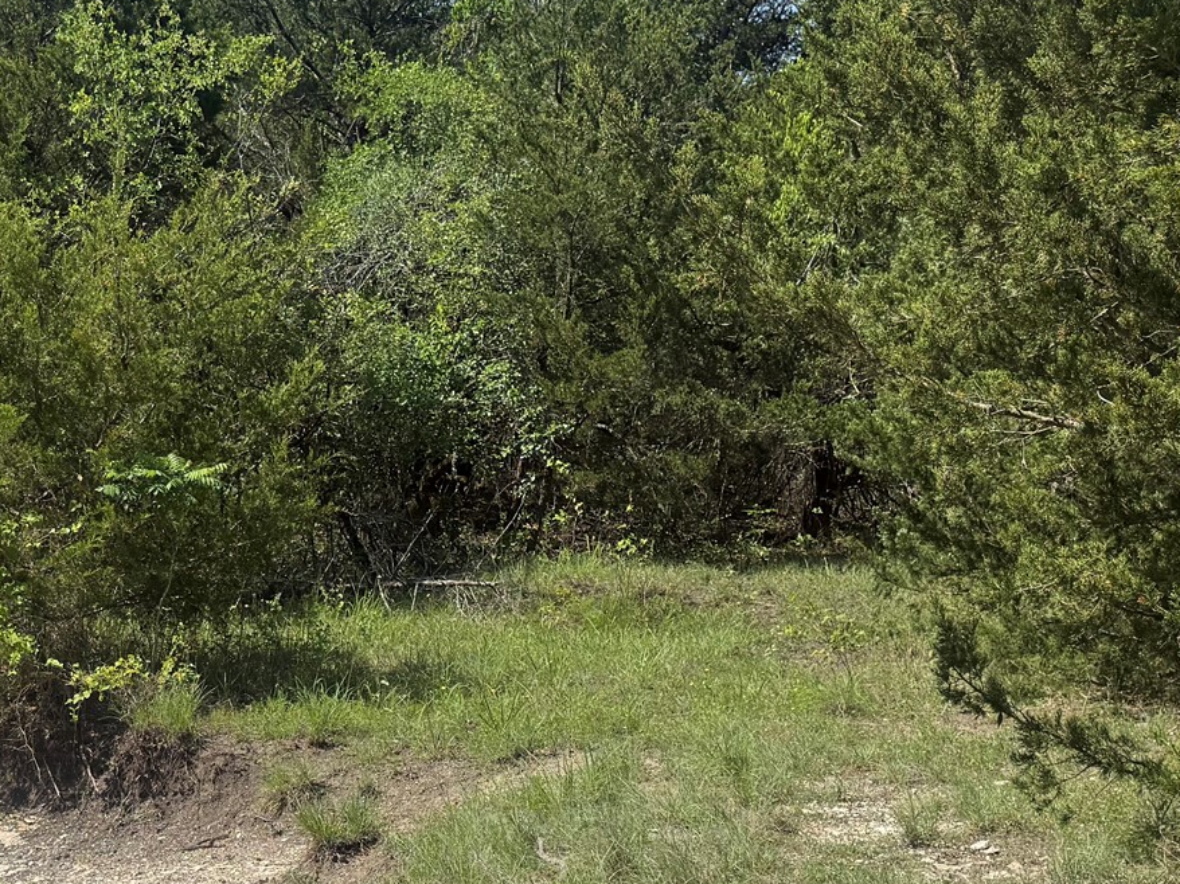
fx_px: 1908
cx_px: 160
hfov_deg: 32.9
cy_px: 732
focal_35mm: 56
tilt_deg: -14.2
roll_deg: -2.3
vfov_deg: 25.5
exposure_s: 1/5714
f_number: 1.78
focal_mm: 6.76
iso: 80
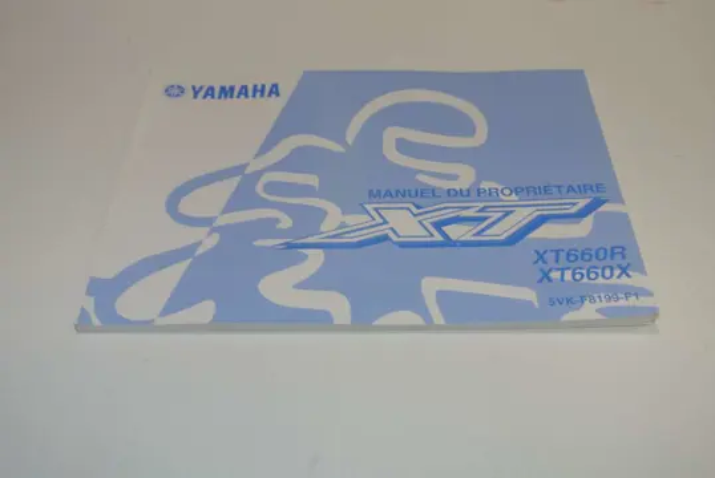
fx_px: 795
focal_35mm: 40
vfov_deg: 33.5
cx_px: 358
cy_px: 239
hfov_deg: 48.4
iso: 200
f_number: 4.5
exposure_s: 1/60
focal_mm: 15.1
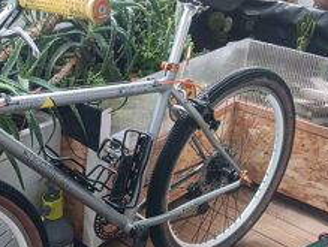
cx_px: 70
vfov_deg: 25.4
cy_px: 186
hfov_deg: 32.9
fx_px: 541
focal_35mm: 57
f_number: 1.8
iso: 459
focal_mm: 3.96
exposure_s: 1/50
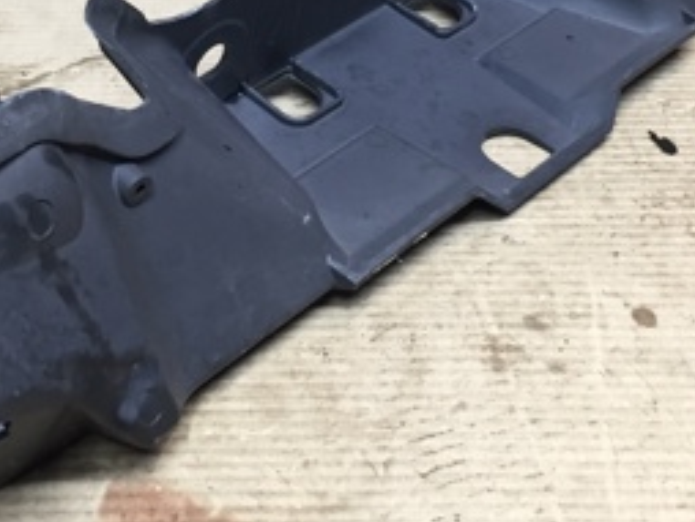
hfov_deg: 26.6
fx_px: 1467
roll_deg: -2.0
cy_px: 30
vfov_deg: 19.7
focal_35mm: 73
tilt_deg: -31.6
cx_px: 304
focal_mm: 4.15
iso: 80
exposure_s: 1/33
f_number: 2.2
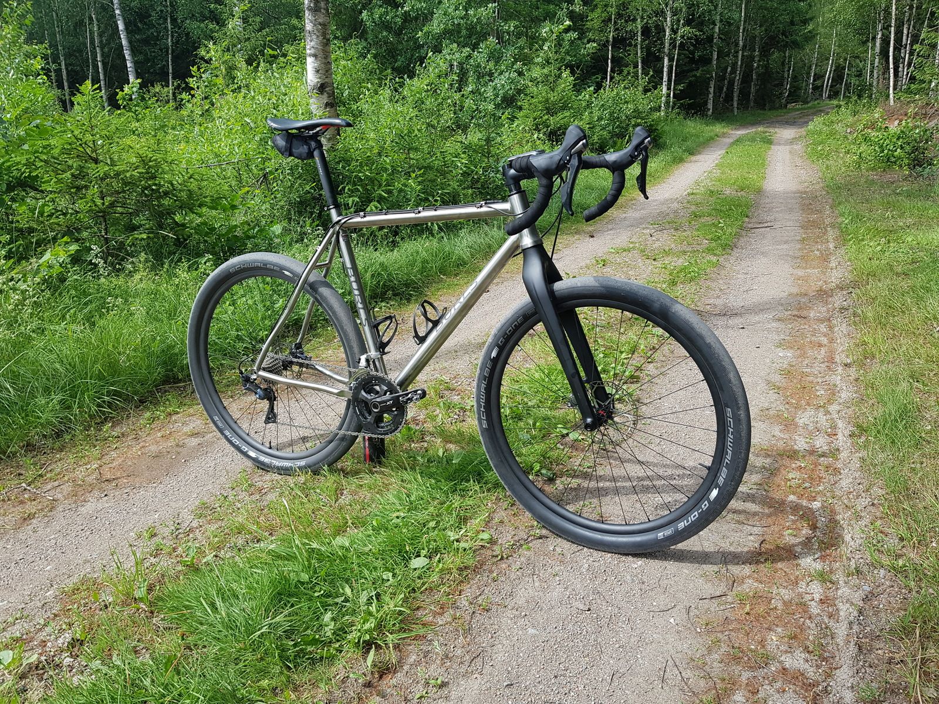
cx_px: 470
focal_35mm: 26
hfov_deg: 67.3
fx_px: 705
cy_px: 352
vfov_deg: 53.1
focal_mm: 4.2
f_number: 1.7
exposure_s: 1/648
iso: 40
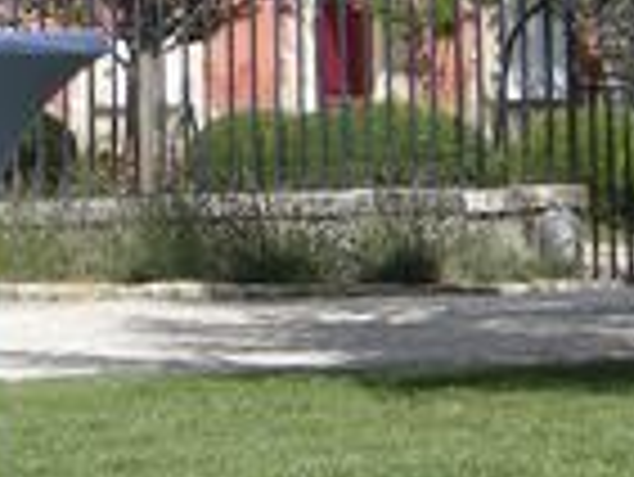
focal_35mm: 199
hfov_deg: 9.9
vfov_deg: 7.4
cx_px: 94
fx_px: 3648
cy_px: -104
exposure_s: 1/278
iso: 64
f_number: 5.4
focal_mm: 7.5
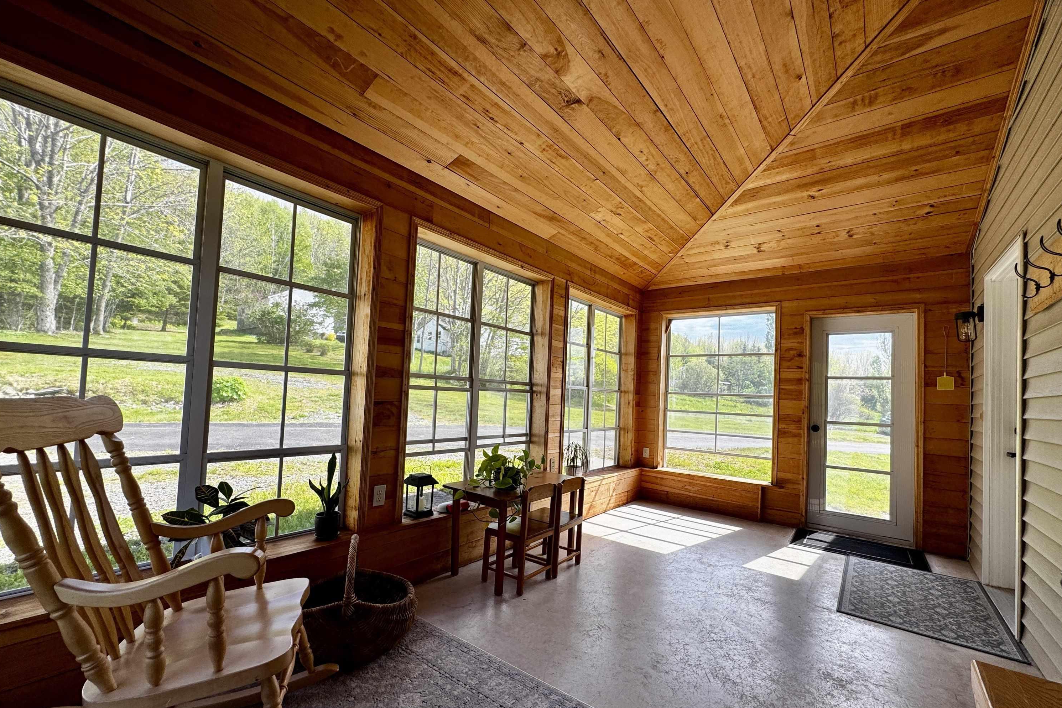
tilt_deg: +2.3
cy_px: 381
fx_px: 442
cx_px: 542
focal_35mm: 15
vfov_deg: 77.2
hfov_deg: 100.4
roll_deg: -2.3
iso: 40
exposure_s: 1/428
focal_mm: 2.22
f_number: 2.2
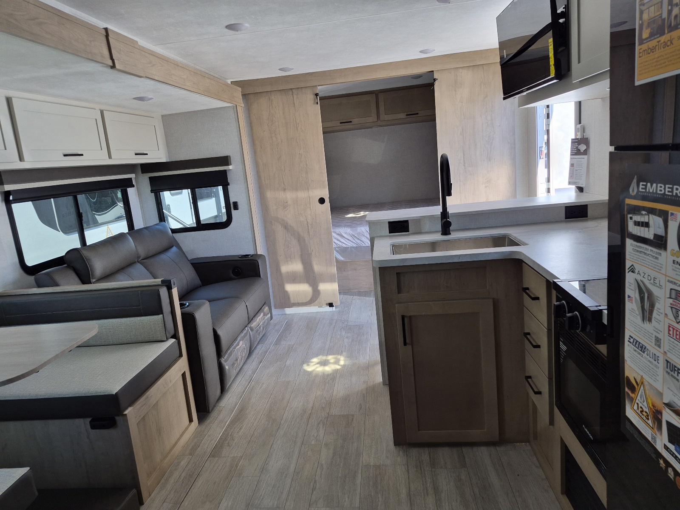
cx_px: 340
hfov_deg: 73.9
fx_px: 452
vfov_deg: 58.9
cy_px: 255
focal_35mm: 23
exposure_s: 1/182
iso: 80
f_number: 1.8
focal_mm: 5.4
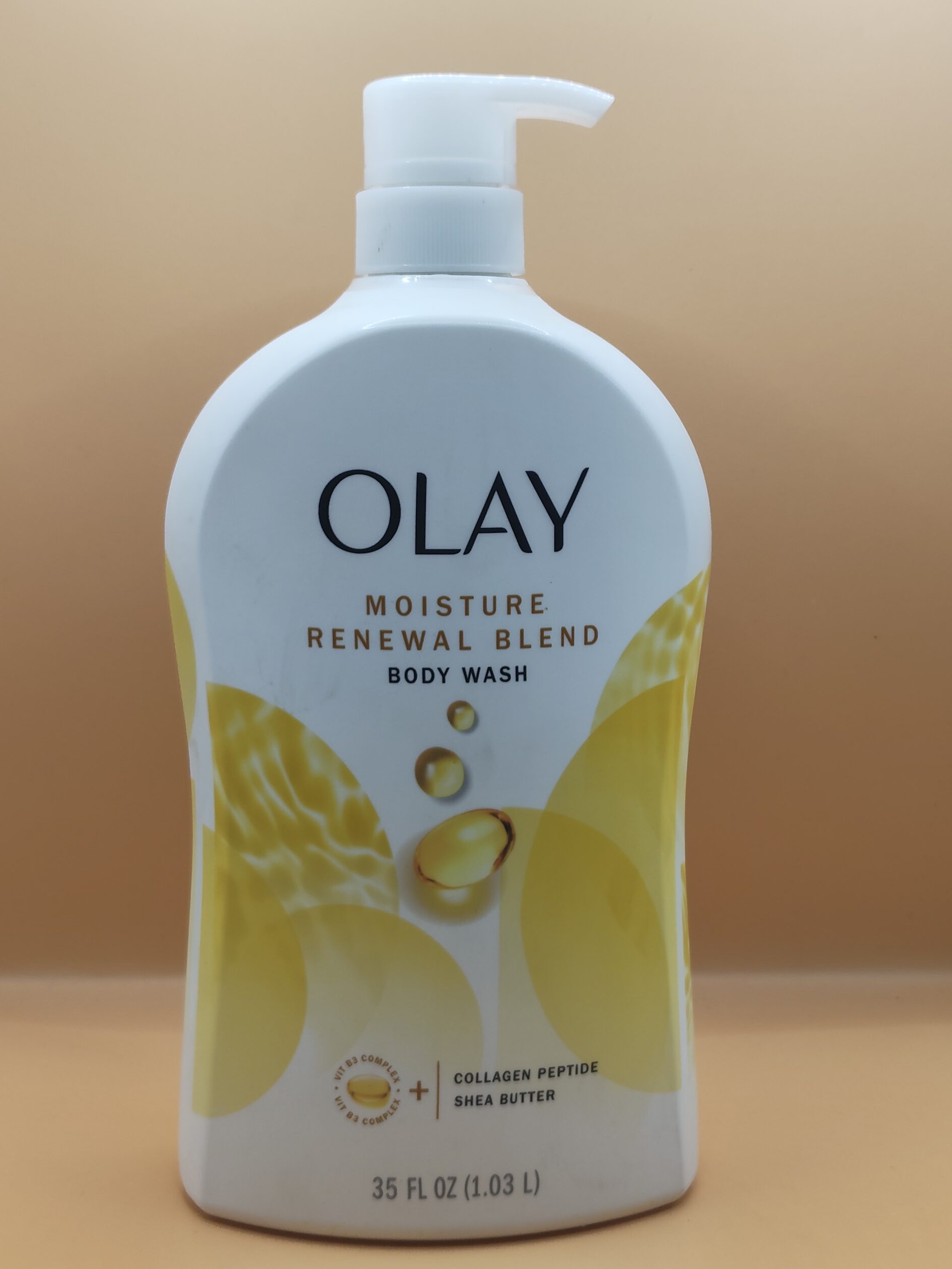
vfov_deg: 37.5
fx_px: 1870
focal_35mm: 51
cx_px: 468
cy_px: 629
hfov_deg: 28.6
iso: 152
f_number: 1.88
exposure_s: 1/100
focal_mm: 5.56
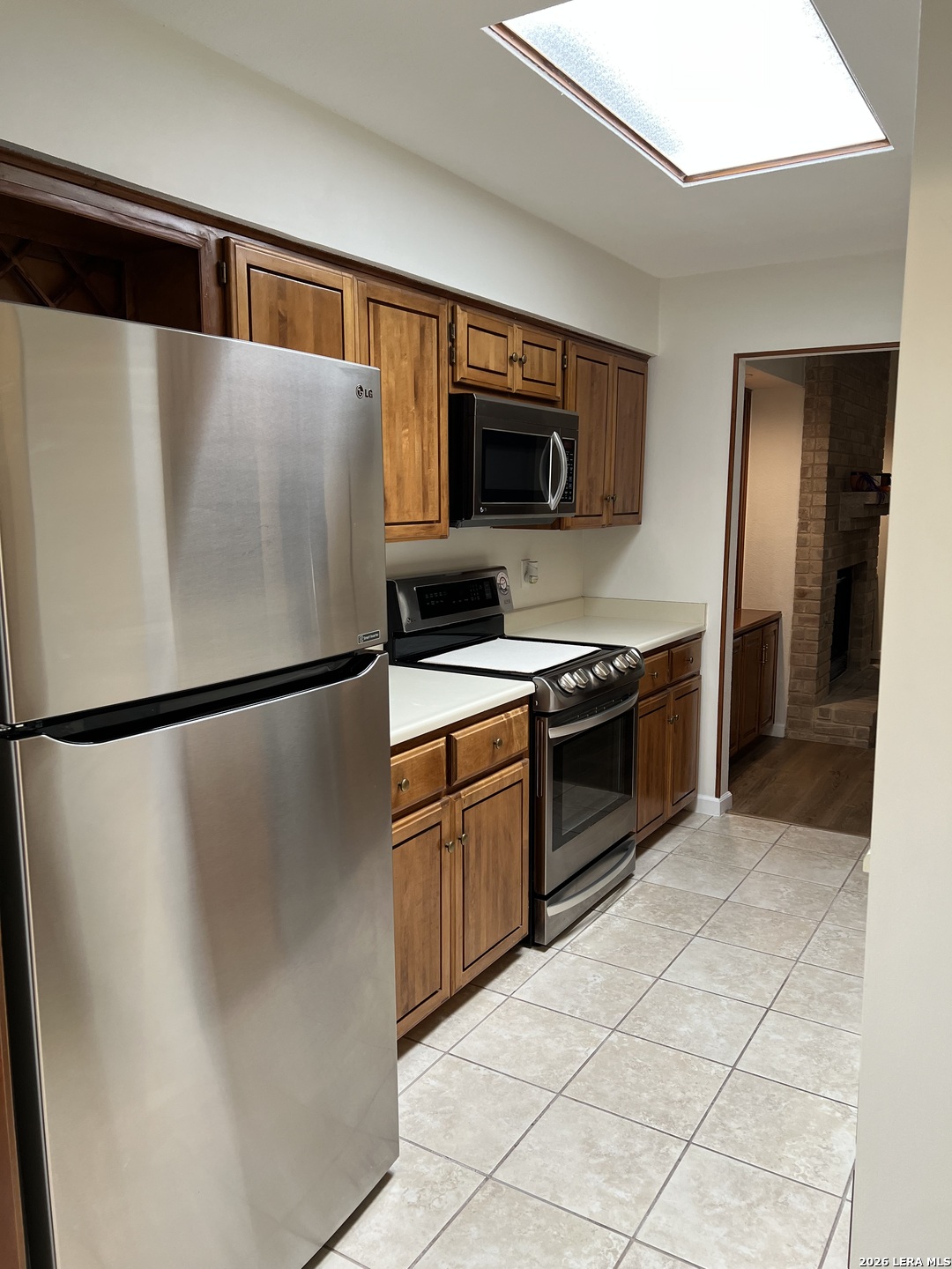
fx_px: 953
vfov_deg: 67.3
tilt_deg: -9.2
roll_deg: -0.4
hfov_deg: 53.1
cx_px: 476
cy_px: 634
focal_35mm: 26
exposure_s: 1/120
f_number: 1.5
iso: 100
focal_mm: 5.7
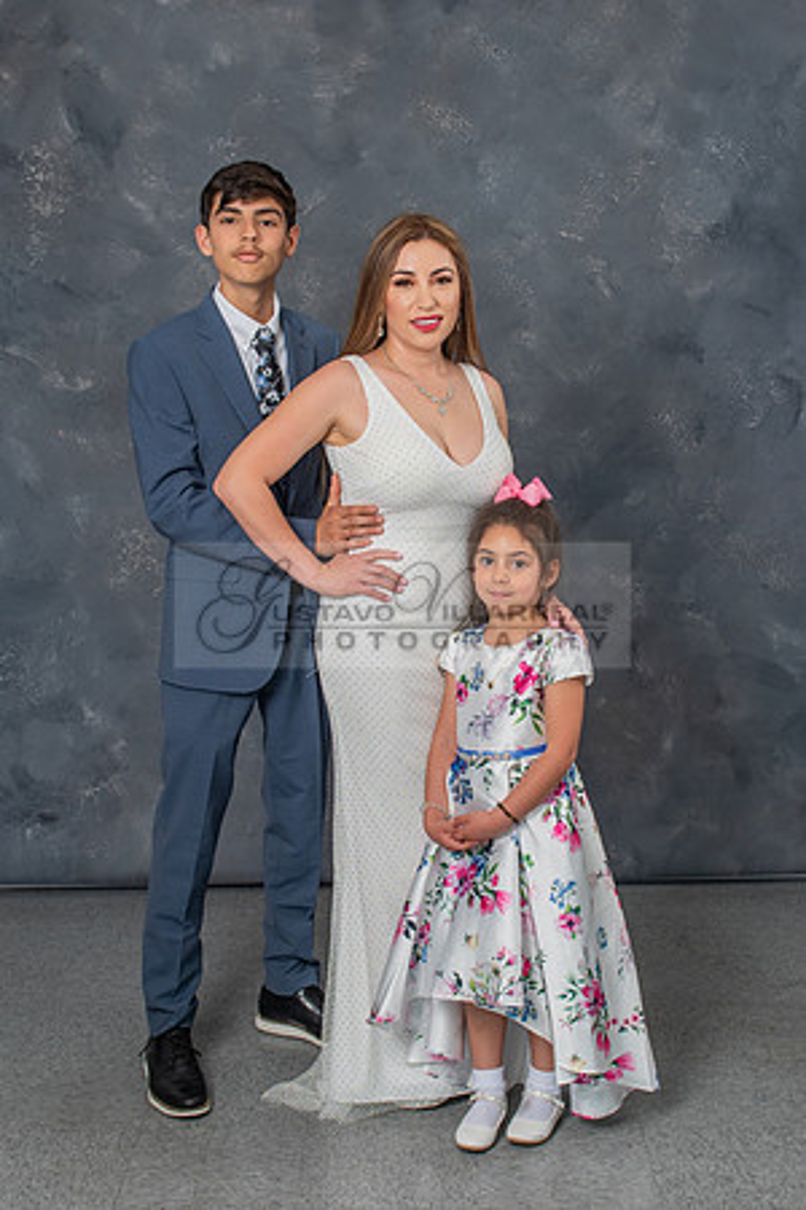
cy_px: 577
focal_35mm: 52
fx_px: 1758
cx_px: 431
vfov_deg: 37.9
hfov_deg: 25.8
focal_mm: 27
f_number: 5.6
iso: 200
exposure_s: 1/160
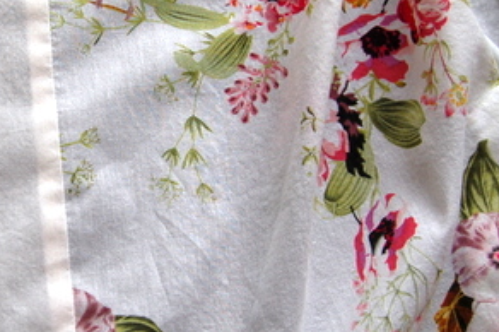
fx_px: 1025
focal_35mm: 74
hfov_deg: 26.8
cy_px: 169
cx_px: 91
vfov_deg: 18.4
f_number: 6.3
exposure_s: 1/160
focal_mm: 24
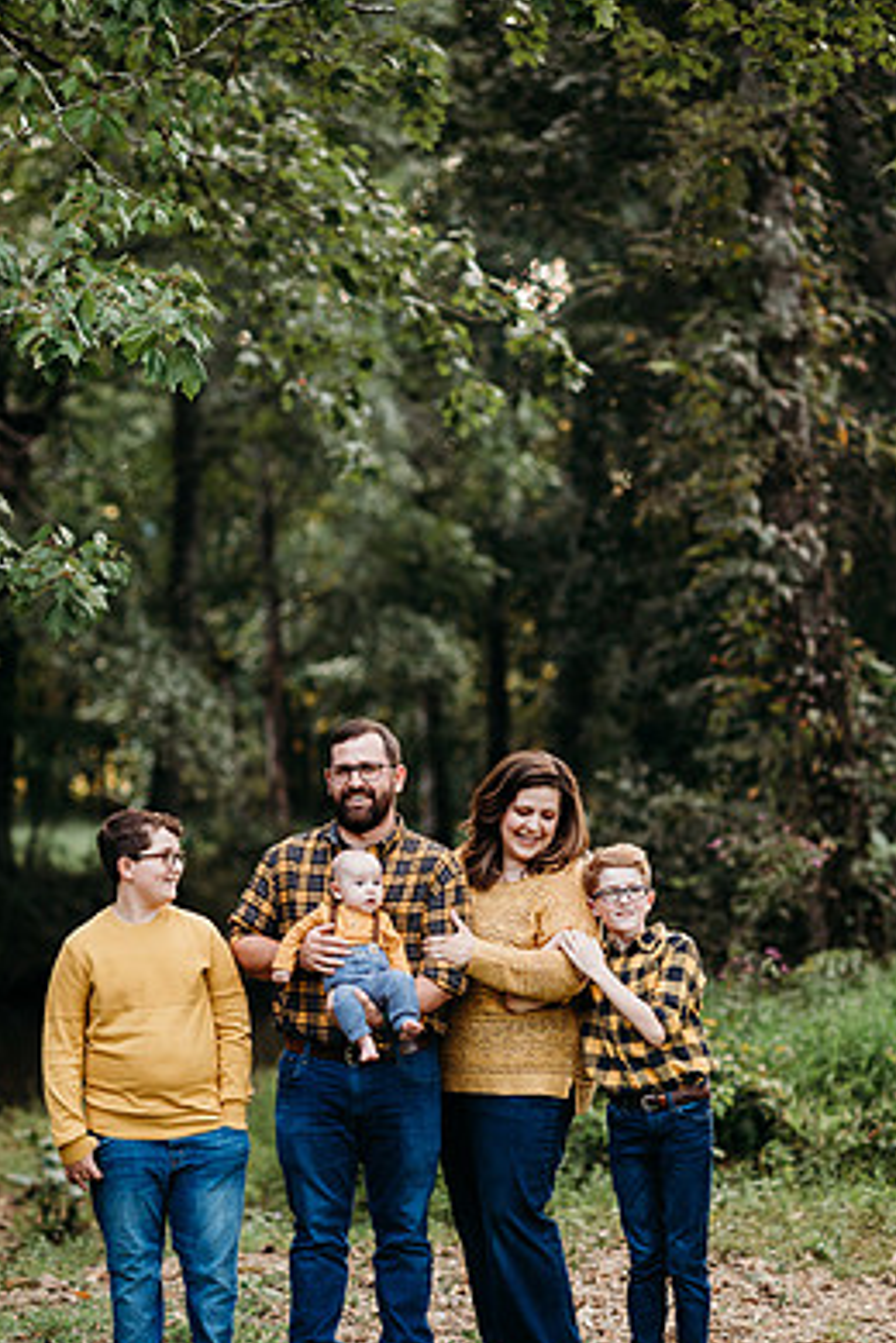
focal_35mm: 98
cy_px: 764
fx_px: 3658
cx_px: 393
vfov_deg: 20.8
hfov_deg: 14.0
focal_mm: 85
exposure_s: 1/200
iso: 125
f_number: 2.2
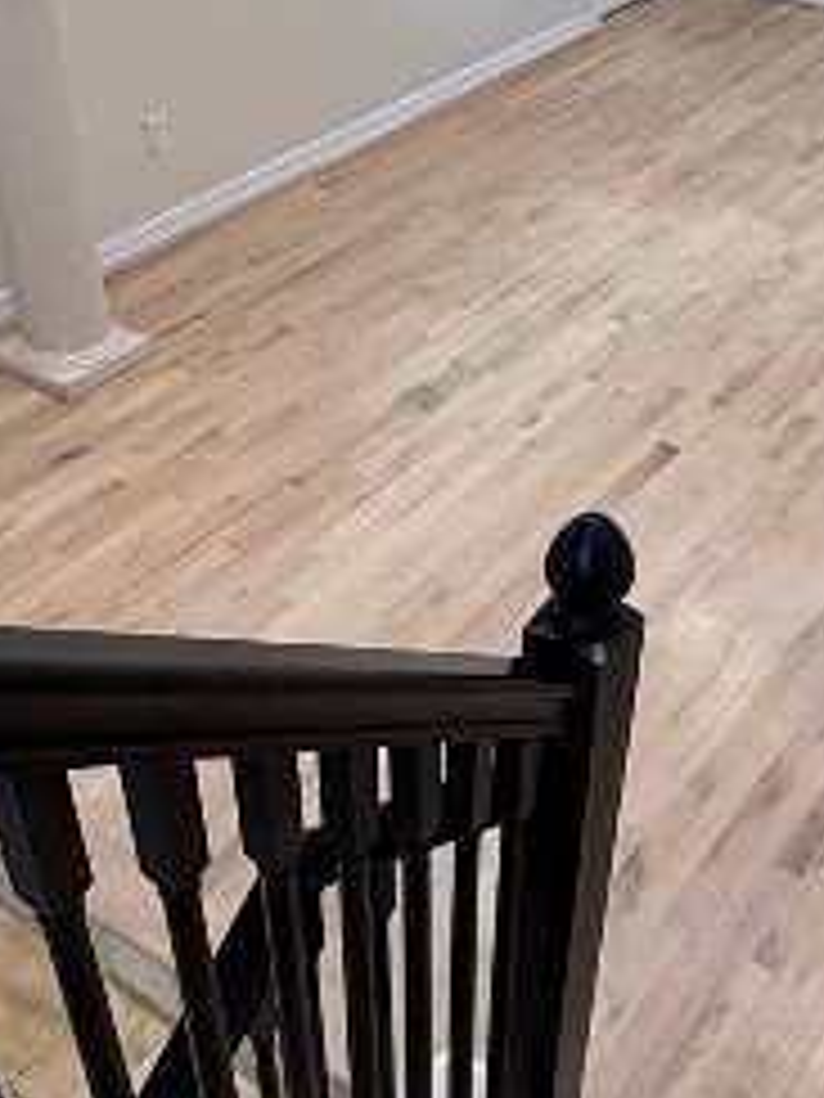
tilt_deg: -39.1
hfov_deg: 32.7
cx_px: 536
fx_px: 1397
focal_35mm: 44
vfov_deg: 42.9
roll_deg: -3.1
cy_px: 603
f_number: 2.2
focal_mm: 2.22
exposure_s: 1/120
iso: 200
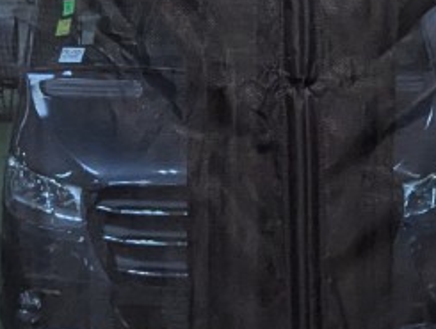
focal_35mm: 91
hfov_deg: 21.5
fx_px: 1149
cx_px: 236
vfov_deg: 16.0
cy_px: -4
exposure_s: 1/72.2
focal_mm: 2.35
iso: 196
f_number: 2.2
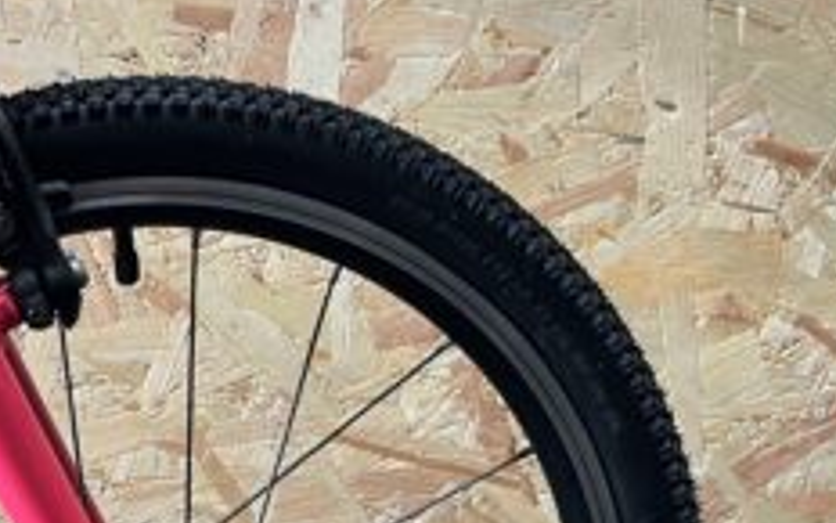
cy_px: 552
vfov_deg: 21.7
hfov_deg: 33.7
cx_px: 79
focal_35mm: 57
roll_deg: -2.3
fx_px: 1299
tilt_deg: -24.5
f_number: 1.6
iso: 200
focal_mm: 5.1
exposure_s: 1/60
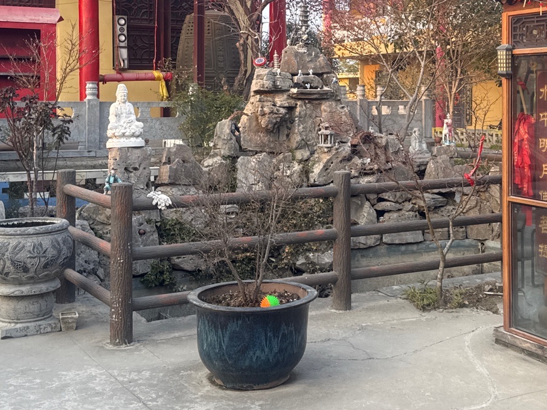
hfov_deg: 36.0
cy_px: 101
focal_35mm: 53
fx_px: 837
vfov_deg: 27.1
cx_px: 344
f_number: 1.78
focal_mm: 6.76
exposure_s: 1/409
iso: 80
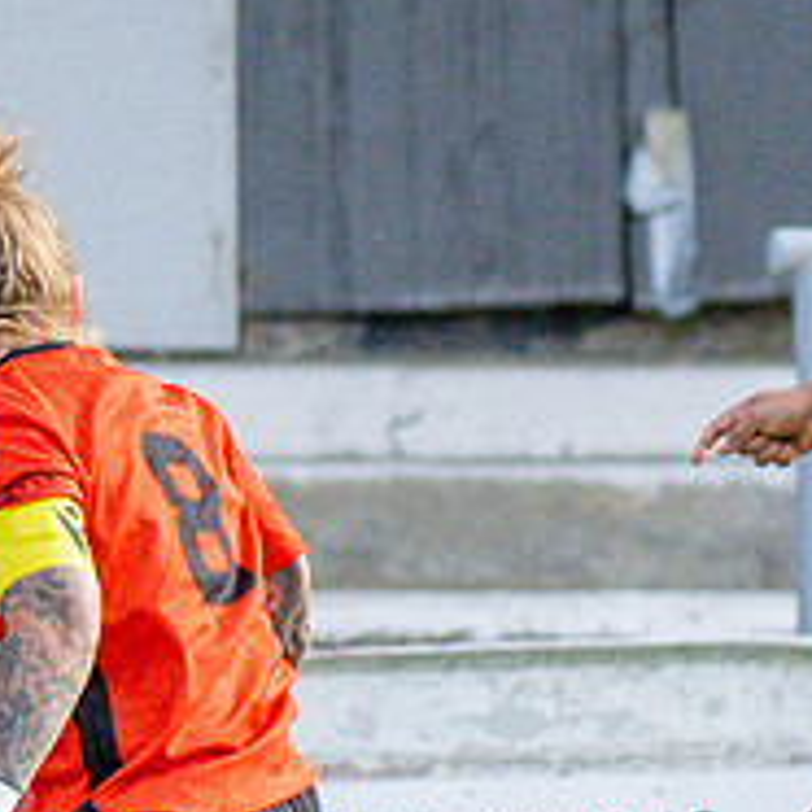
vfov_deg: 0.7
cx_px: 422
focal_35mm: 2612
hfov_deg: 0.7
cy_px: 1246
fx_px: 69320
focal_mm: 300
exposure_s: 1/3200
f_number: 2.8
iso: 900
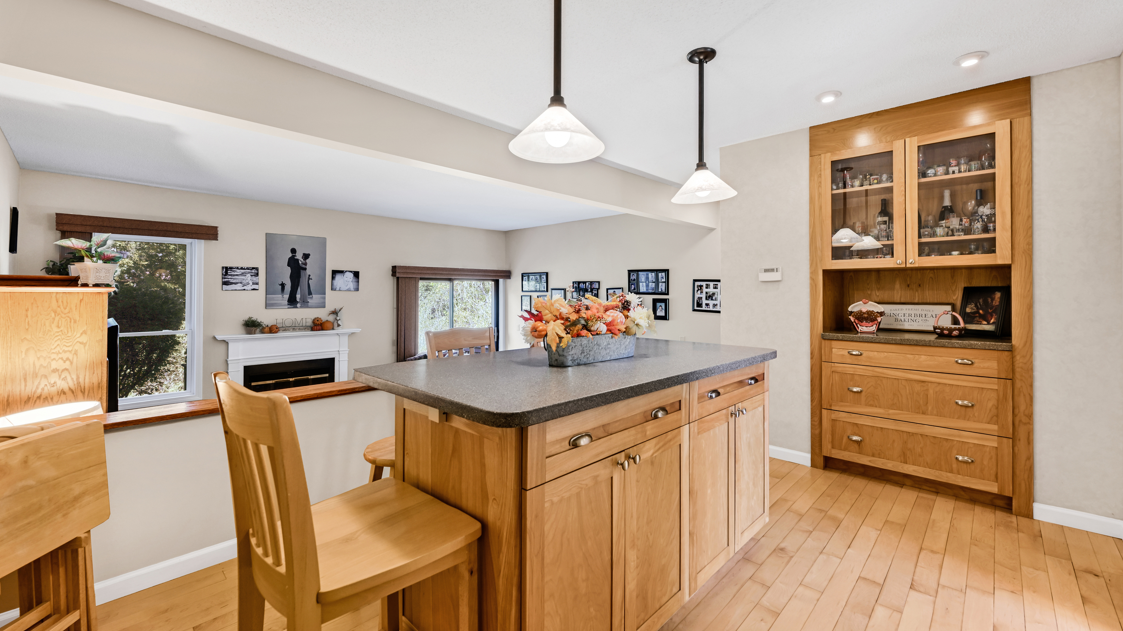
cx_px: 571
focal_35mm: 15
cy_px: 286
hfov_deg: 103.0
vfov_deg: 70.4
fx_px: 447
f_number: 8
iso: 250
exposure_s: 1/320
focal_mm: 14
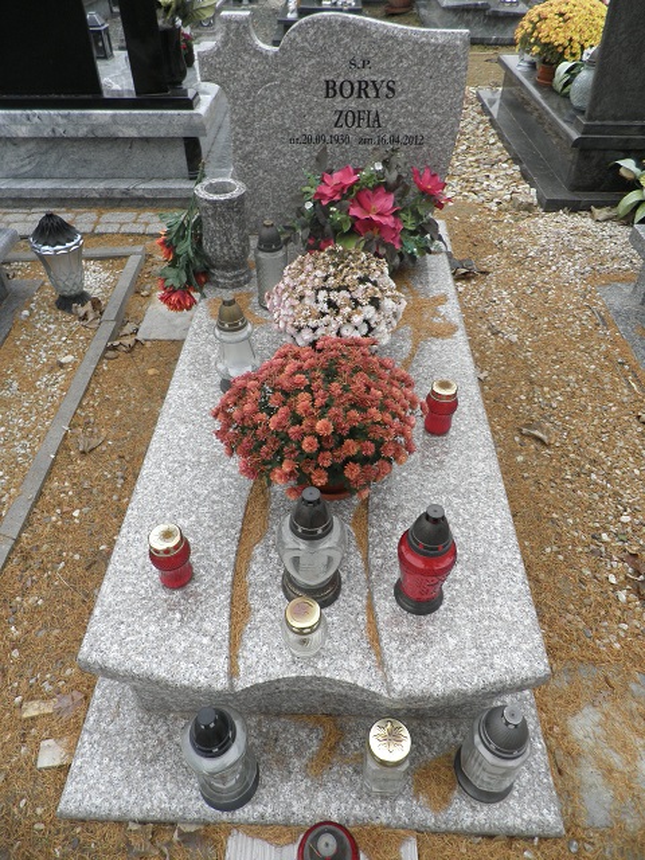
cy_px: 430
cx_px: 322
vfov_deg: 71.6
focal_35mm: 24
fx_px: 596
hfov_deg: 56.8
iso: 64
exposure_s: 1/60
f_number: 3.3
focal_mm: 4.3
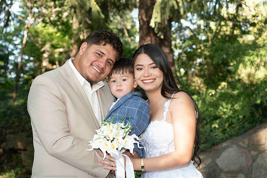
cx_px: 133
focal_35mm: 83
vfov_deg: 16.4
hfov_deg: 24.5
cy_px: 88
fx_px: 615
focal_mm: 80
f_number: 6.3
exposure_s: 1/250
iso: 800
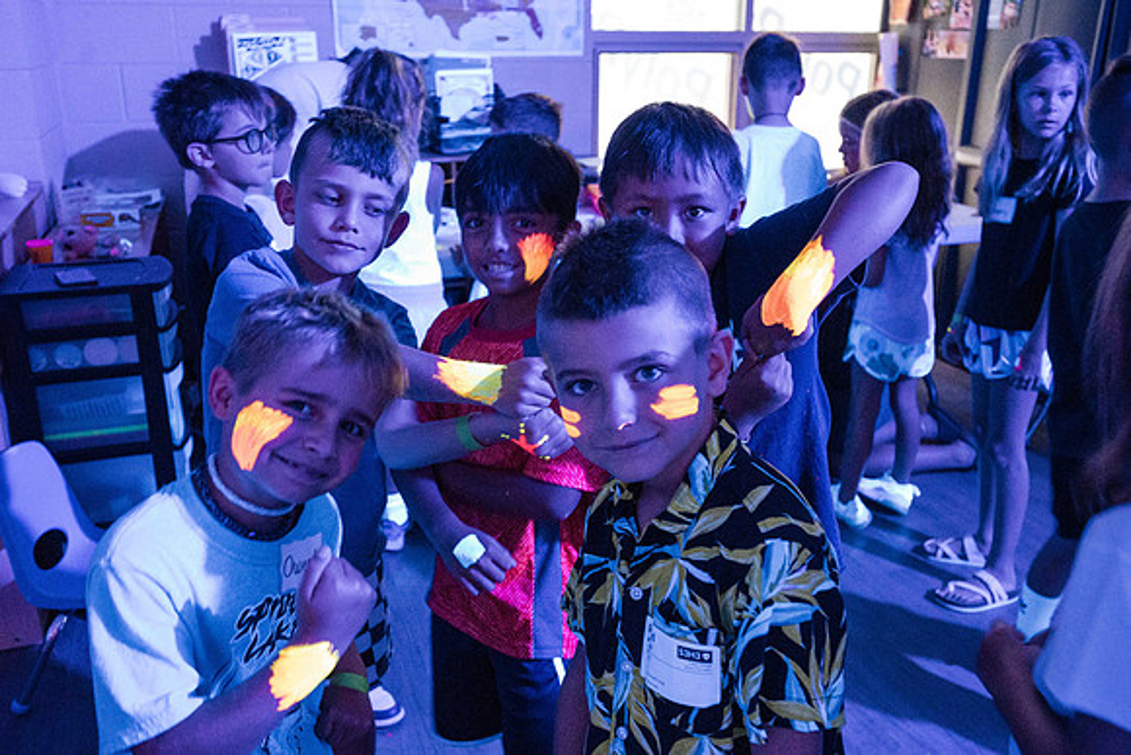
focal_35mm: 31
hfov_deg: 60.2
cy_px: 375
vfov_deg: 42.3
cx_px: 563
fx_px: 976
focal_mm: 30
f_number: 4
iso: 25600
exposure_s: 1/15
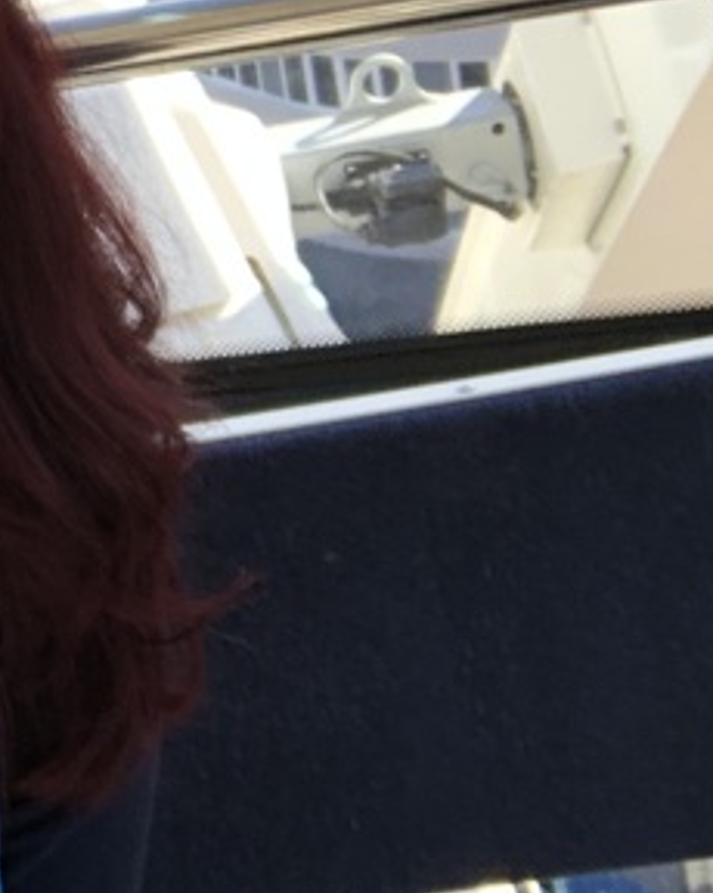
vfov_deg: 17.1
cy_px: 90
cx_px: -843
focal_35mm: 111
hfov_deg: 11.9
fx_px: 2931
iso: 32
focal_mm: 2.87
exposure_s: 1/120
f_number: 2.2
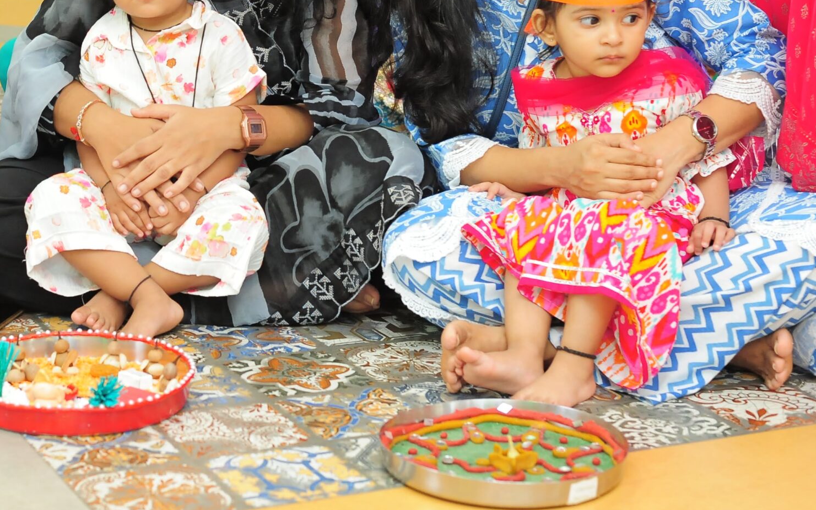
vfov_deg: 14.7
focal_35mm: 88
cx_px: 158
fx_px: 1957
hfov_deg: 23.2
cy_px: 75
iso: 2000
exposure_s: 1/125
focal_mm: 50
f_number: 4
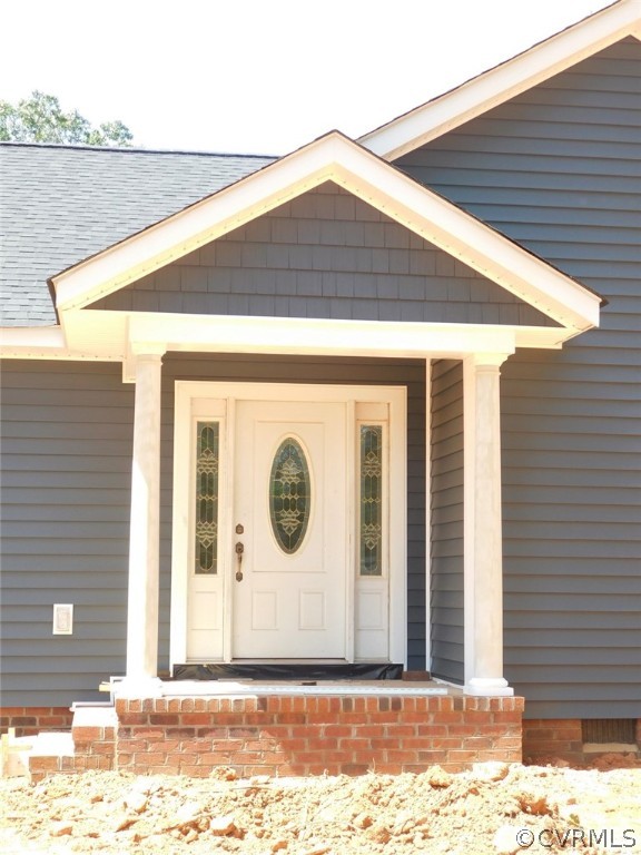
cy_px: 428
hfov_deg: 24.8
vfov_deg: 32.7
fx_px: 1457
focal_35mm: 59
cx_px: 320
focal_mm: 10.4
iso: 125
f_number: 4
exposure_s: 1/160
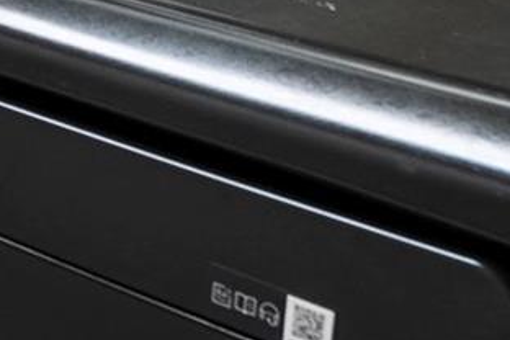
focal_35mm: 138
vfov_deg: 9.0
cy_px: -473
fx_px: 1955
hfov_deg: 12.2
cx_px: -680
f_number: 5
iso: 800
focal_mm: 14
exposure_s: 1/640
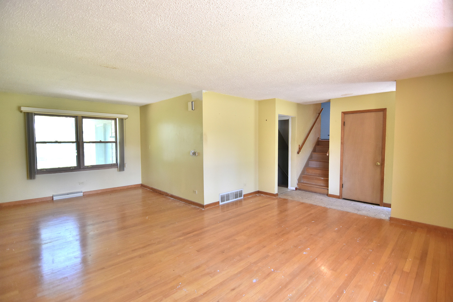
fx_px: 208
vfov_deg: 72.1
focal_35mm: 16
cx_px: 226
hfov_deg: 95.0
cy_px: 151
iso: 560
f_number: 2.8
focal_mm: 11
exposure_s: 1/250
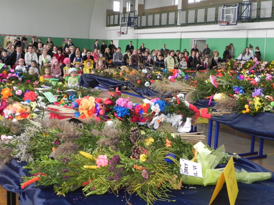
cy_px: 102
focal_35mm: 46
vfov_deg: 31.5
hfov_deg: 41.2
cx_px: 137
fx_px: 364
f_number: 3.2
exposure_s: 1/65.6
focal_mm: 8.2
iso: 160
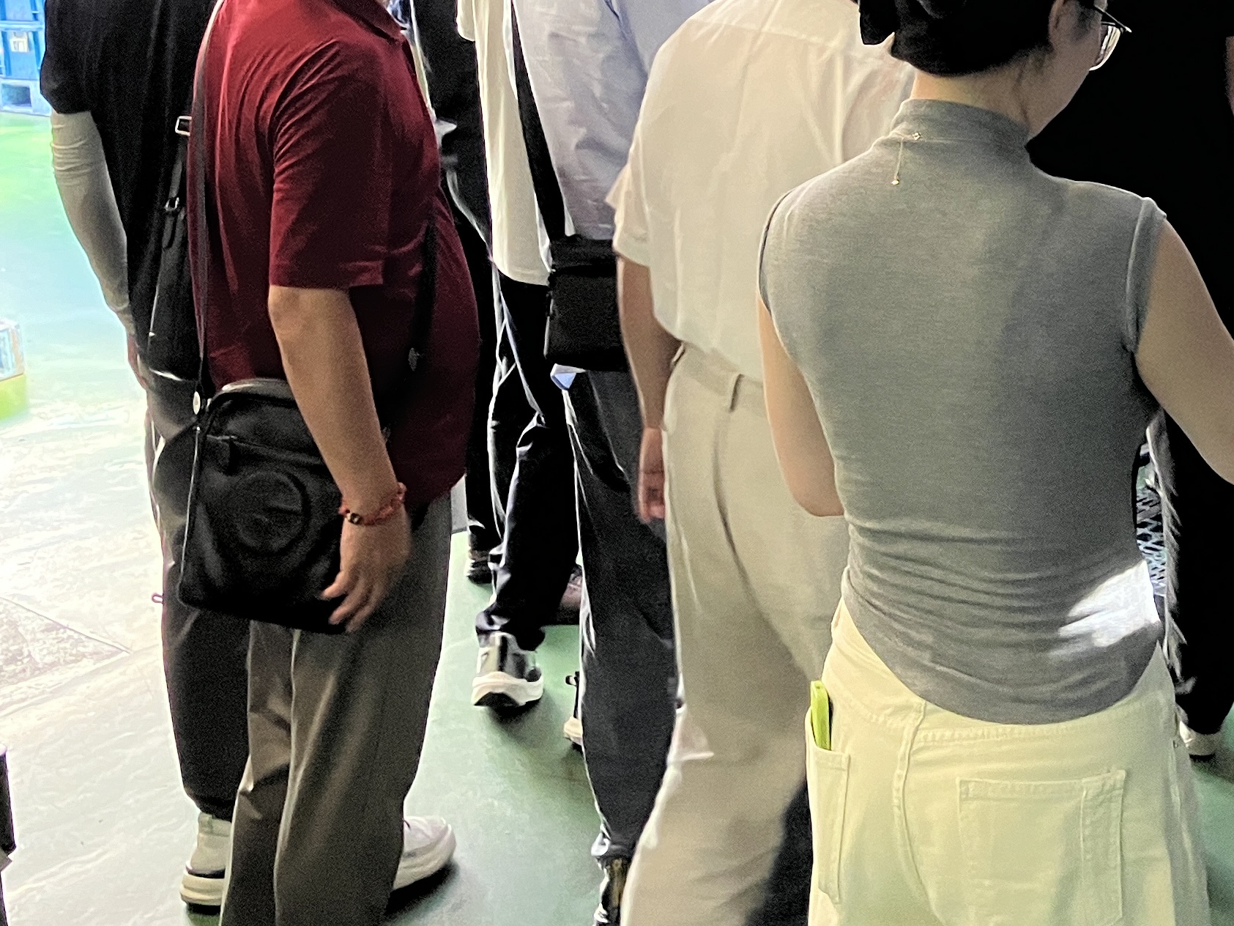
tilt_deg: -6.9
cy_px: -126
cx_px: 1002
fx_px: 2389
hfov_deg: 28.3
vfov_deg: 20.7
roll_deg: +0.6
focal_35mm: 67
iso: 64
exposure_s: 1/60
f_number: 1.8
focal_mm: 3.99
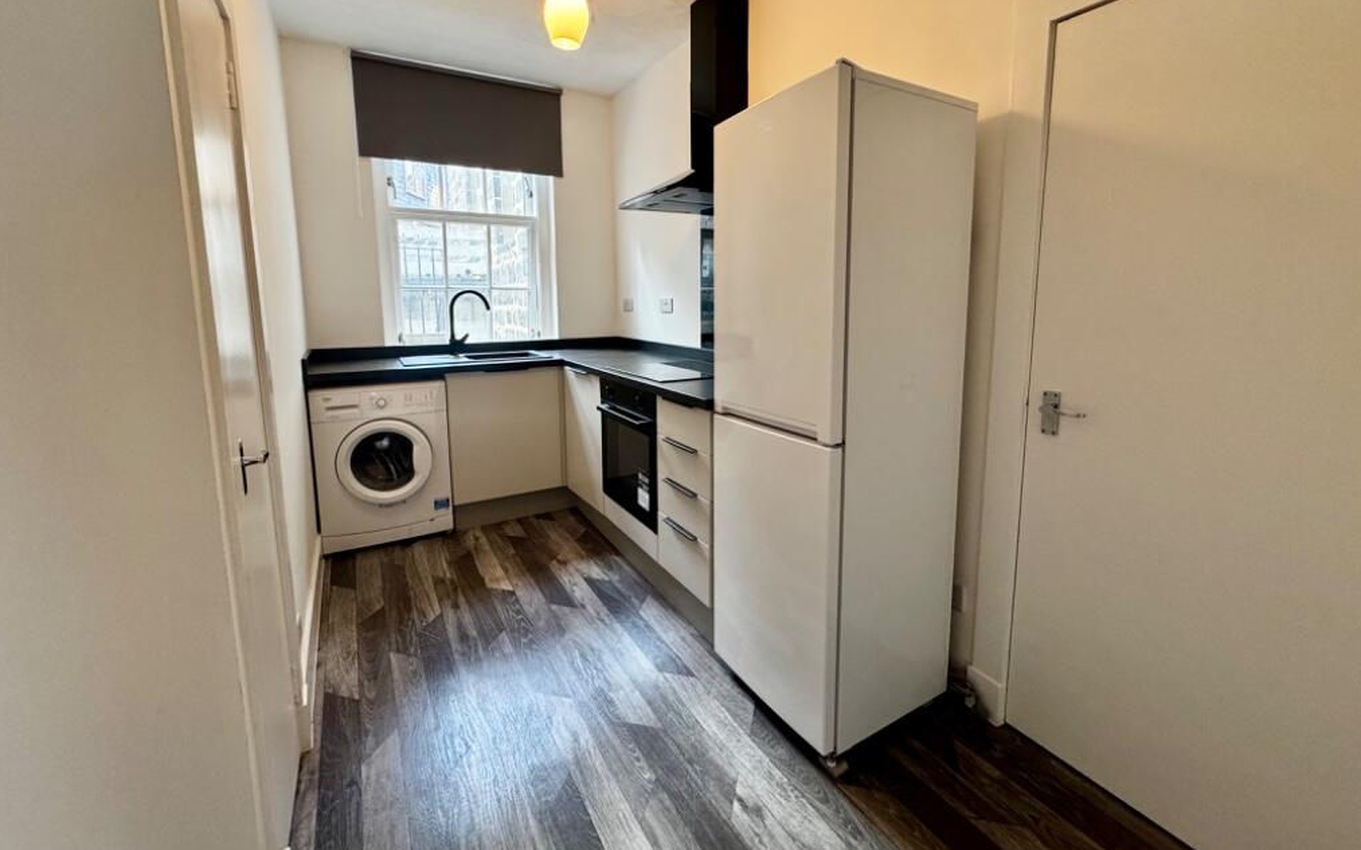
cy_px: 371
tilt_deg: -6.9
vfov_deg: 74.4
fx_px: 556
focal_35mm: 15
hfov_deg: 101.5
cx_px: 685
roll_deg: +0.2
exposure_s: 1/100
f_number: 2.2
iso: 320
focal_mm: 2.22
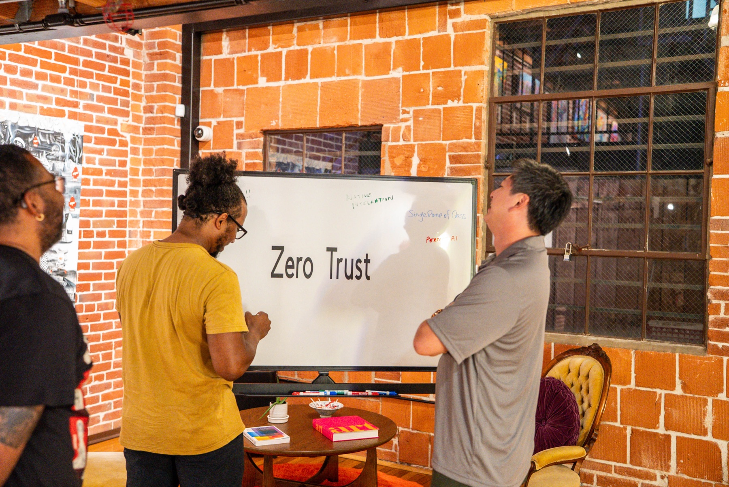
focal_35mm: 41
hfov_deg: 47.4
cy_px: 244
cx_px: 364
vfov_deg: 32.7
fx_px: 831
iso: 12800
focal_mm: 41
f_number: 3.2
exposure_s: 1/125
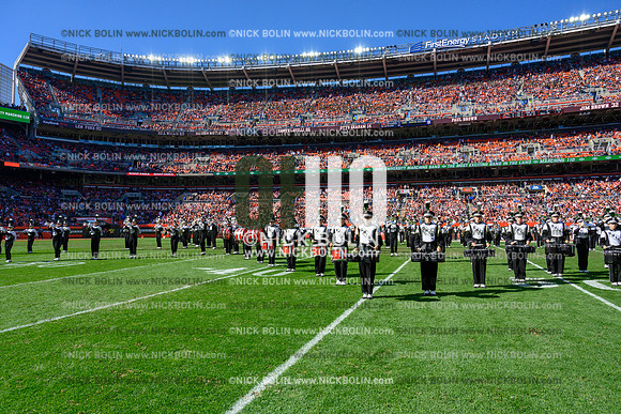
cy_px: 207
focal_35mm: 24
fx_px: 414
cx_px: 310
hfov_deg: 73.7
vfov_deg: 53.2
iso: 1000
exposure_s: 1/3200
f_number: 8
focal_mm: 24
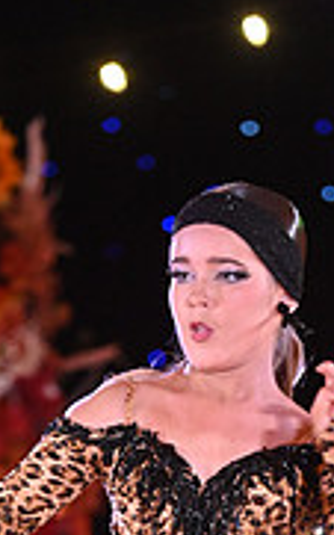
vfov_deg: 3.7
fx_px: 8337
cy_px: 774
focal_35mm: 572
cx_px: 259
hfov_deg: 2.3
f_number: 4.5
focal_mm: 175
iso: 5000
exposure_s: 1/400
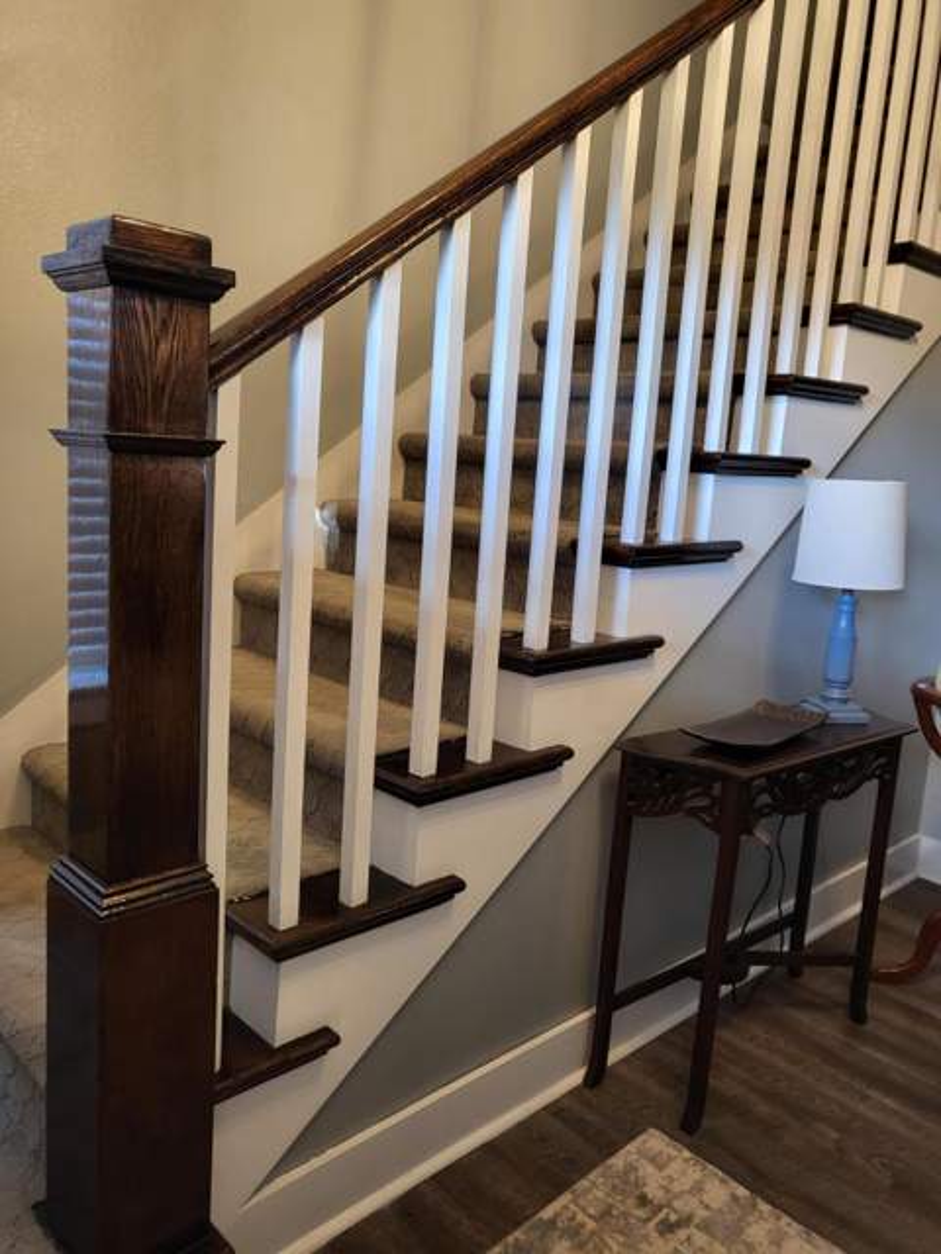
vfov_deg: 67.3
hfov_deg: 53.1
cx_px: 470
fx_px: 942
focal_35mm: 26
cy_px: 627
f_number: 1.8
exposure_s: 1/40
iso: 320
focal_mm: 4.25
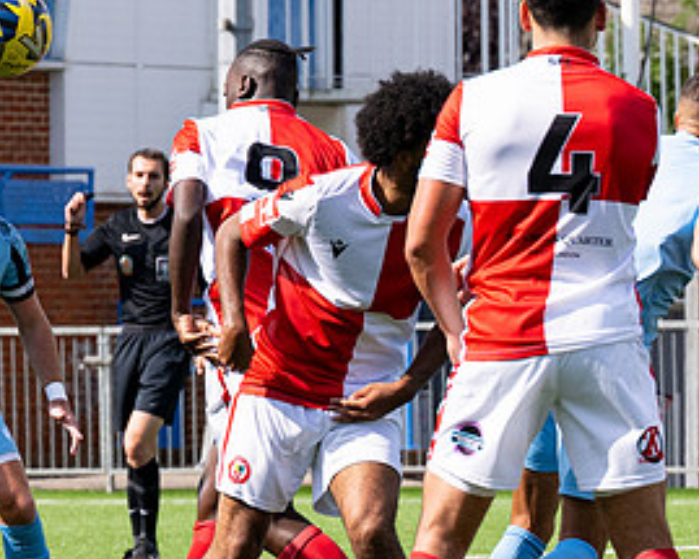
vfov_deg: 3.3
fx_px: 9616
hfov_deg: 4.2
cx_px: 168
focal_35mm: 465
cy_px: 403
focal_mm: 86
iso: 200
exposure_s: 1/2500
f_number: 4
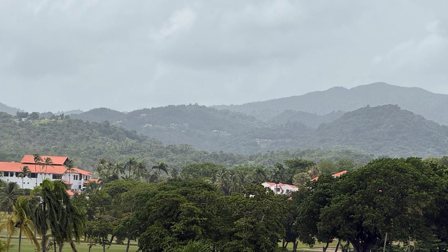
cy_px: 128
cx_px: 246
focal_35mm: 154
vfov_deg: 7.9
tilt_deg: +1.8
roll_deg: -4.0
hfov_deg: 14.0
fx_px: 1829
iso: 50
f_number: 2.8
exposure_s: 1/2525
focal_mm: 15.66
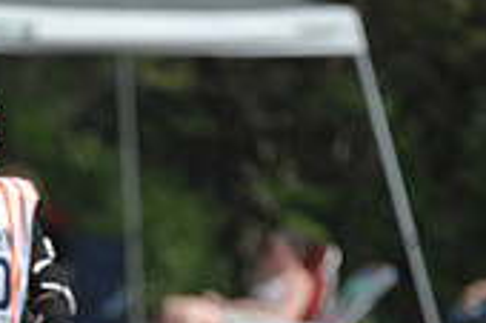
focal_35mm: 1196
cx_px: -126
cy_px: 500
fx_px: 16130
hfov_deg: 1.7
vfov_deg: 1.1
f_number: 4
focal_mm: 350
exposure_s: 1/4000
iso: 640
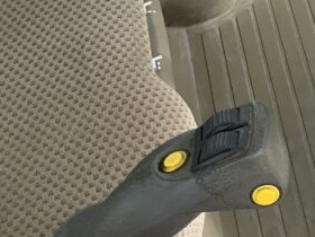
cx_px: 556
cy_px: -173
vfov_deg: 12.8
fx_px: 965
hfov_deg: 15.9
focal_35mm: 106
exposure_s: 1/674
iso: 16
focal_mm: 3
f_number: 1.8
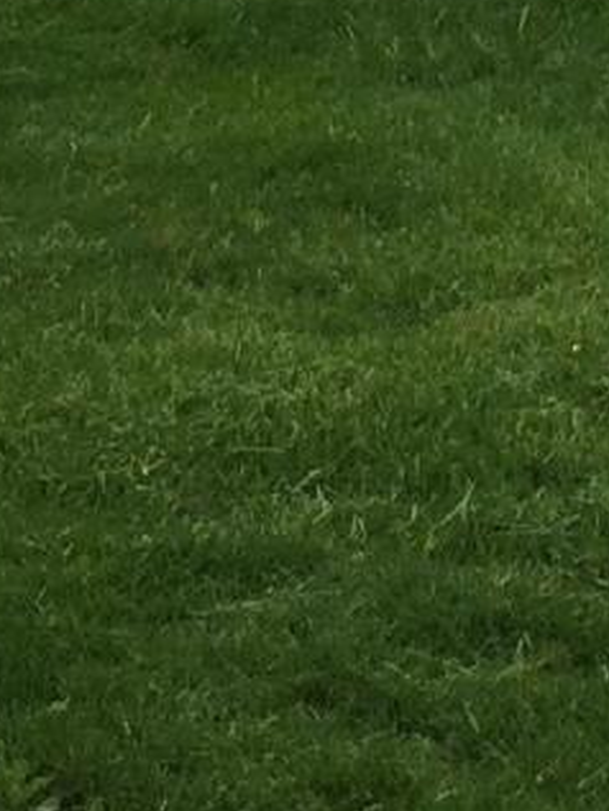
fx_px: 4290
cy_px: -509
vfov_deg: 10.3
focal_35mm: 183
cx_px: 491
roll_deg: +1.7
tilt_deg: -3.4
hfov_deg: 8.1
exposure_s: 1/1199
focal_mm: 4.15
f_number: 2.2
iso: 32
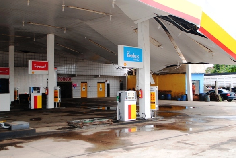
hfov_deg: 43.5
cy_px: 68
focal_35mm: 45
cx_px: 126
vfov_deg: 29.9
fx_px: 295
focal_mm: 22
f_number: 3.8
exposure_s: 1/60
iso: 100
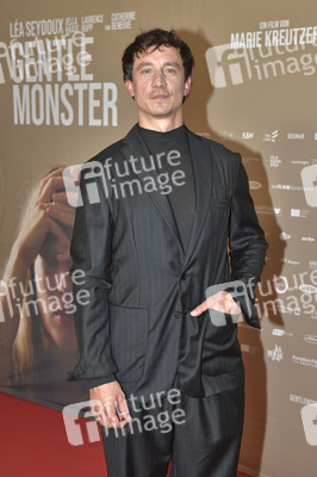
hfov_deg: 21.9
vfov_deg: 32.4
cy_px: 238
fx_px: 820
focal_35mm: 62
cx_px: 158
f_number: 7.1
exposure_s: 1/200
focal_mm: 62
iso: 1250
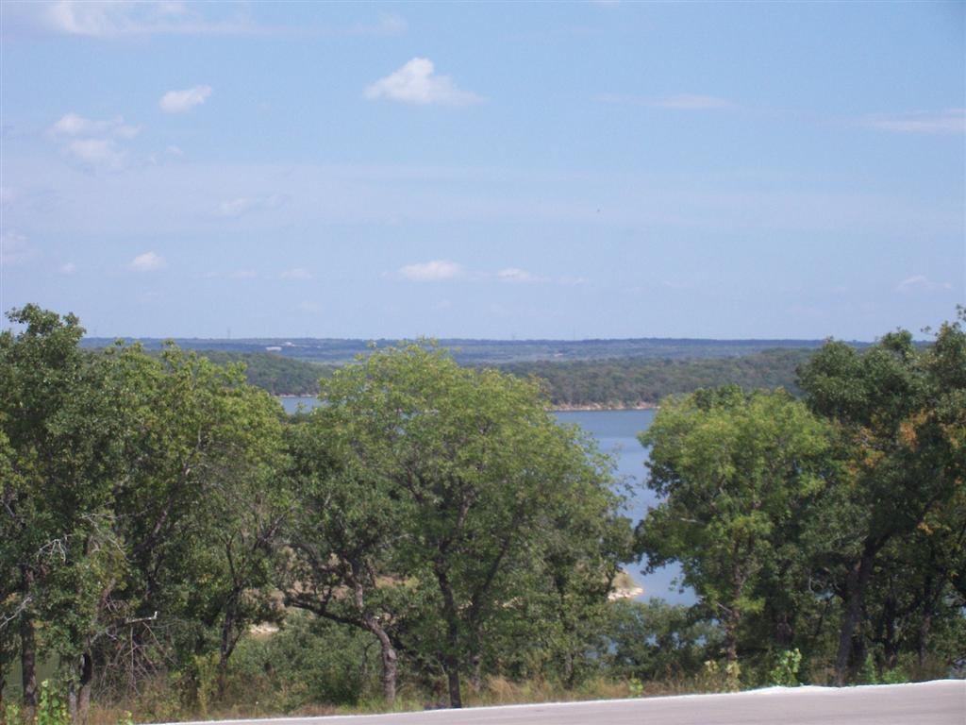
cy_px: 362
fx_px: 2846
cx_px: 483
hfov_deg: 19.3
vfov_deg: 14.5
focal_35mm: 102
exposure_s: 1/661
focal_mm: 16.8
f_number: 4.6
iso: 80
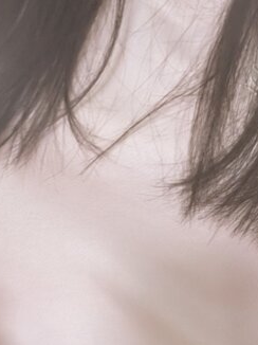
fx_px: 547
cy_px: 147
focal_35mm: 55
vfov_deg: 34.9
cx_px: 88
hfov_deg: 26.4
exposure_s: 1/60
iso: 773
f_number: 2.2
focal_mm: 2.74
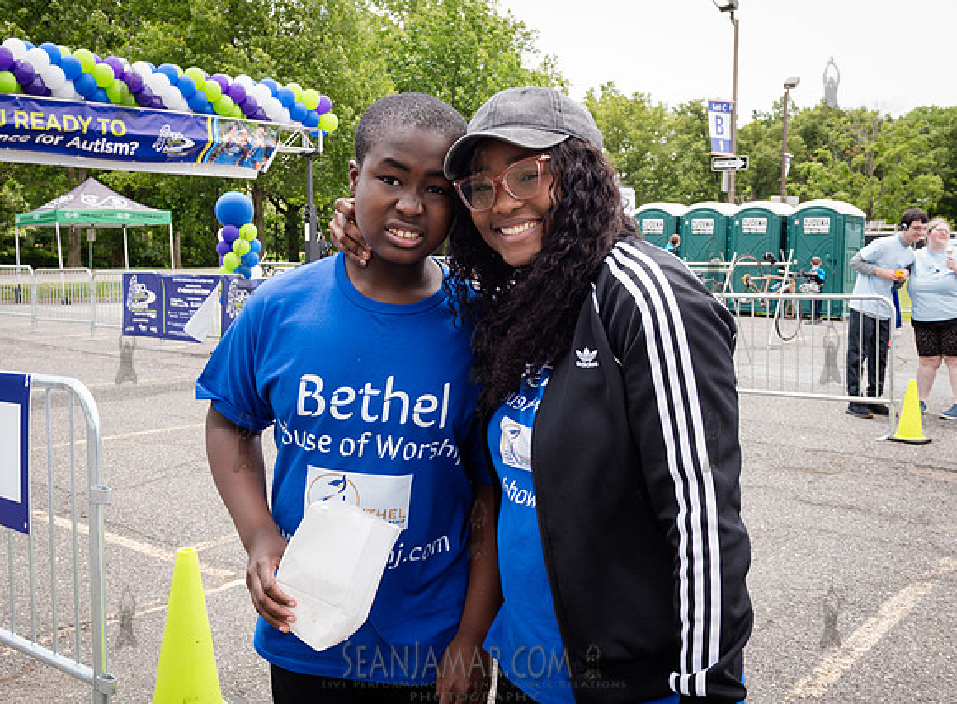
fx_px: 1060
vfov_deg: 36.7
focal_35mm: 39
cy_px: 335
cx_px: 455
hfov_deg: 48.6
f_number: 5.6
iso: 400
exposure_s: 1/250
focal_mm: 29
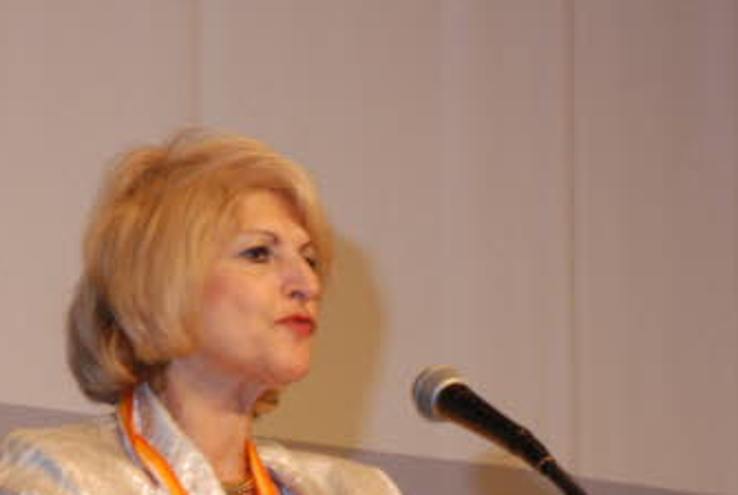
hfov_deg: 6.2
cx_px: 287
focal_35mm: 330
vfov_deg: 4.2
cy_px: 407
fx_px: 6778
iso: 640
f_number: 5.6
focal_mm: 105
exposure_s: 1/60
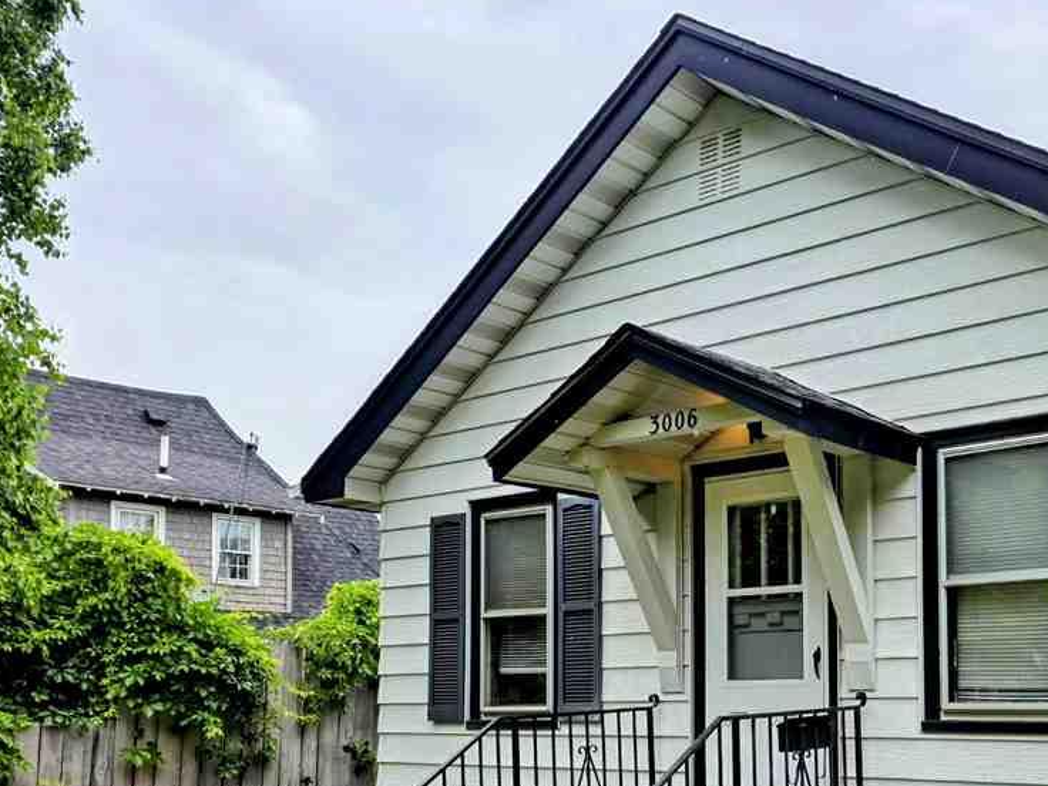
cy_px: 625
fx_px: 1211
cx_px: 810
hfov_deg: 44.9
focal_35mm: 40
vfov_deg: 34.9
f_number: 1.7
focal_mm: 6.3
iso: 80
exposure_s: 1/1328
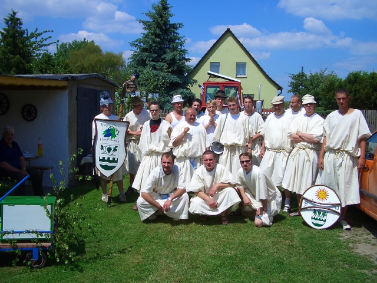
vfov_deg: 40.7
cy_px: 142
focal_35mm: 35
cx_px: 188
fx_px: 381
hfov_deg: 52.6
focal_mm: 5.8
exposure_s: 1/1000
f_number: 4.3
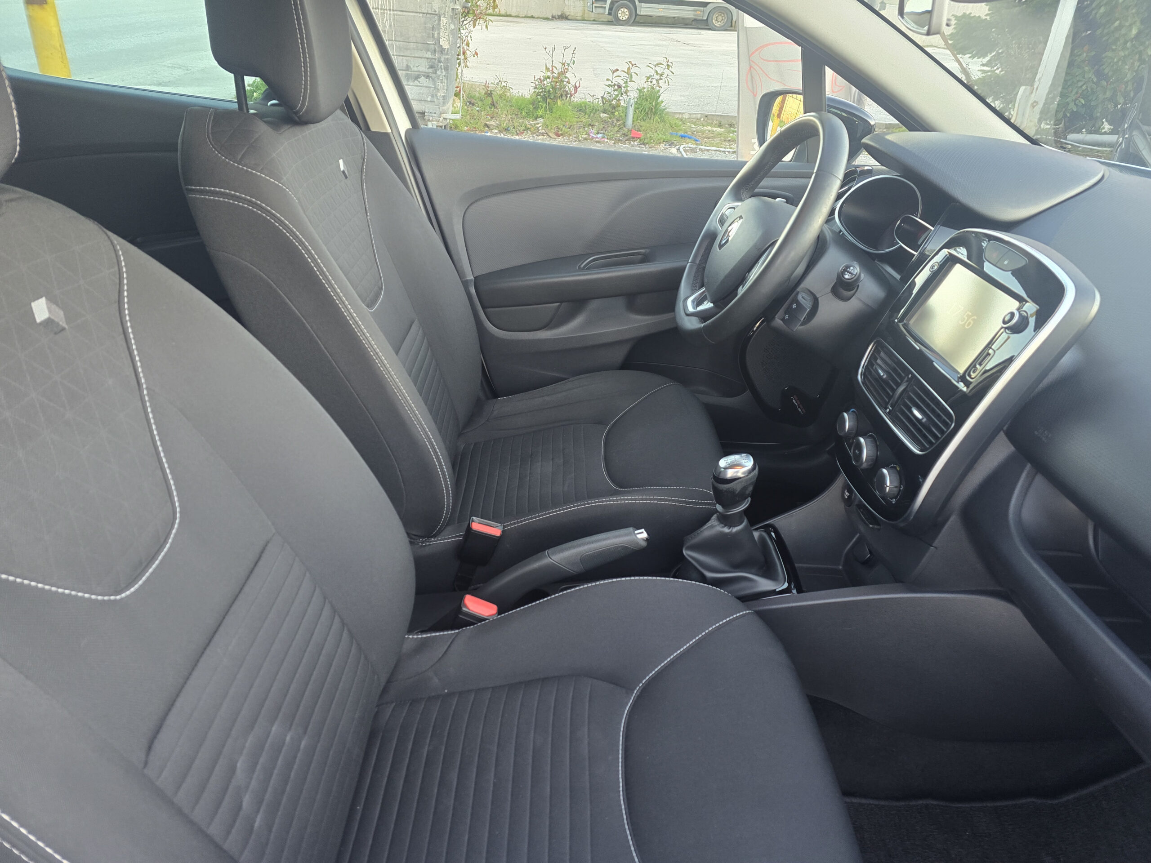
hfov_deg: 73.9
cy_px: 432
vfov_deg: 58.9
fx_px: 765
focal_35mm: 23
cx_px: 576
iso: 320
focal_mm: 6.3
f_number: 1.7
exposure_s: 1/100
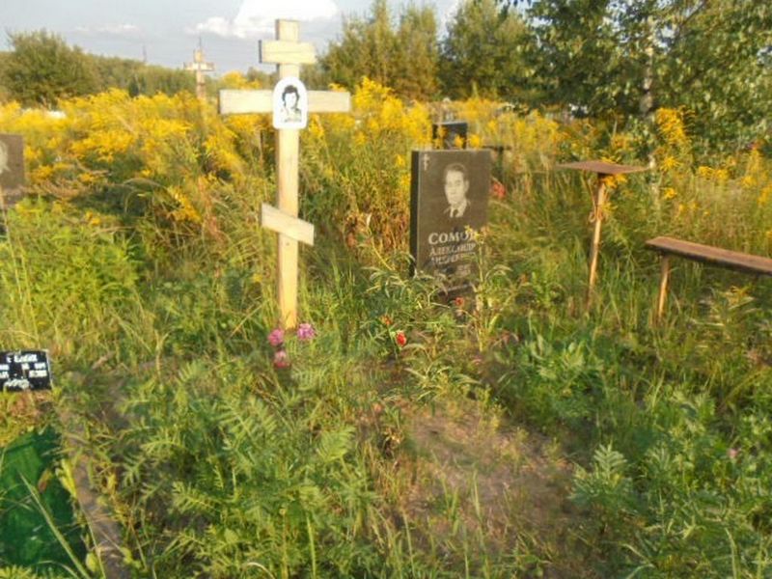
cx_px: 386
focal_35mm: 26
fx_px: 580
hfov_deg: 67.3
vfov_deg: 53.1
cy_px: 290
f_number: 3.5
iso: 100
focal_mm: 4.6
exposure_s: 1/320
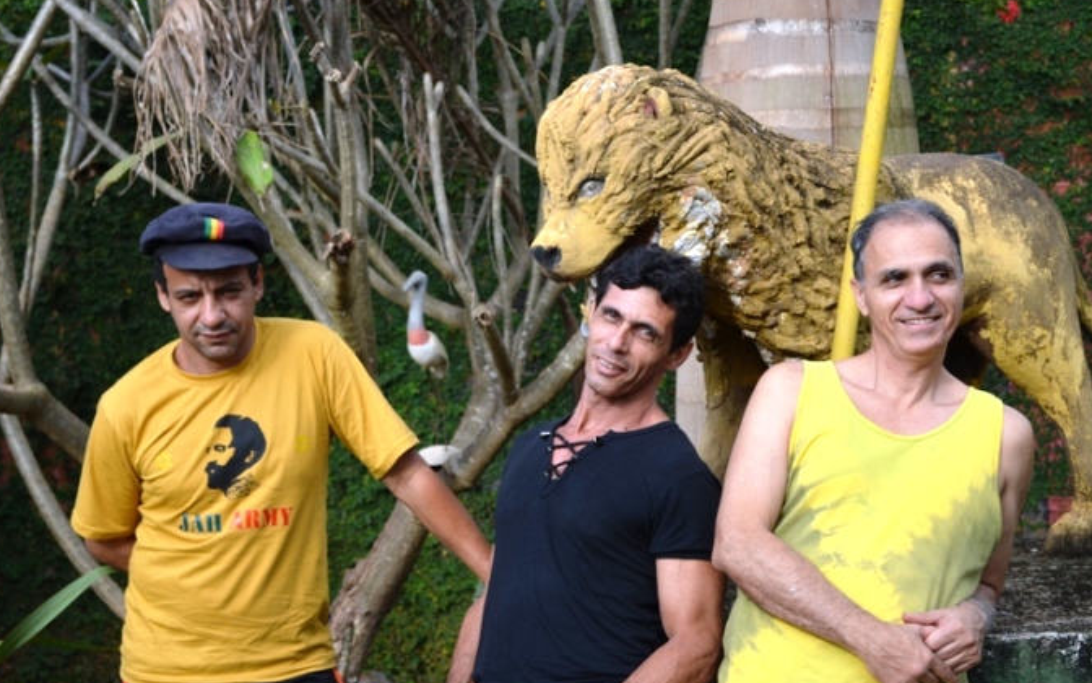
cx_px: 543
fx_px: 2113
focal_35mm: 71
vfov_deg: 18.3
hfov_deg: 29.0
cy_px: 332
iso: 100
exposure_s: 1/160
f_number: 6.3
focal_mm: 46
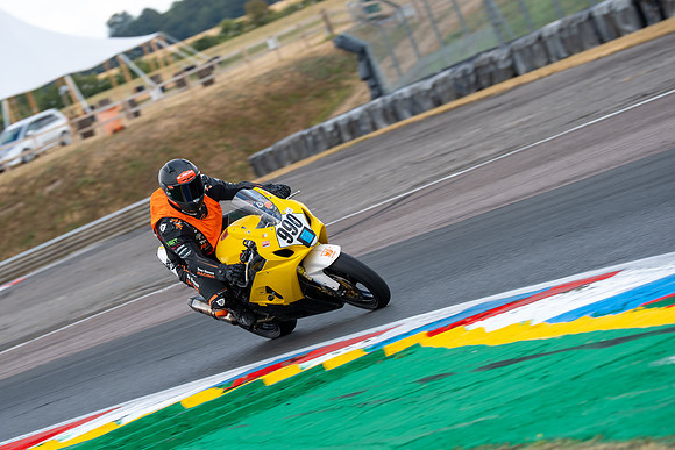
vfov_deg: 5.7
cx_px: 265
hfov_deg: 8.5
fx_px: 4554
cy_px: 236
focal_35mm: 243
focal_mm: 200
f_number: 6.3
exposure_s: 1/250
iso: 125
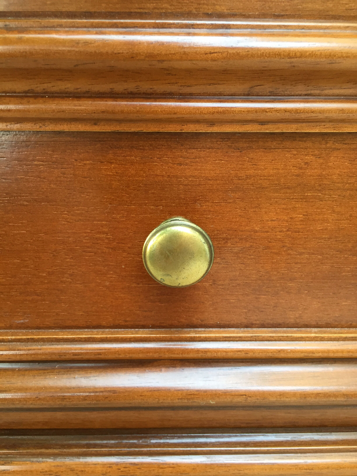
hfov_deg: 48.2
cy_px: 238
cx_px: 178
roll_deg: -2.8
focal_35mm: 29
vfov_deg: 61.7
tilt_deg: -20.2
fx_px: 399
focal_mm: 4.15
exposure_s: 1/30
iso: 40
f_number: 2.2
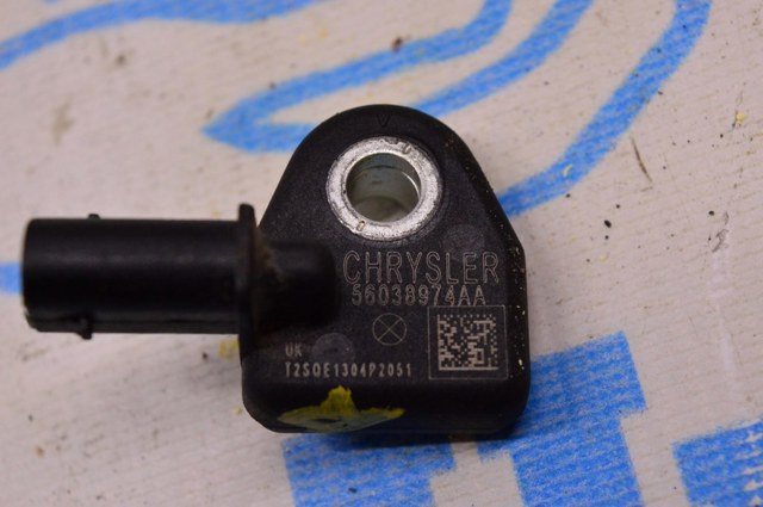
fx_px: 1746
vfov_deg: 16.5
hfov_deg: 24.6
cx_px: 382
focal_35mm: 82
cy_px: 254
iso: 1600
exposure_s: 1/125
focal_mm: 55
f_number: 8
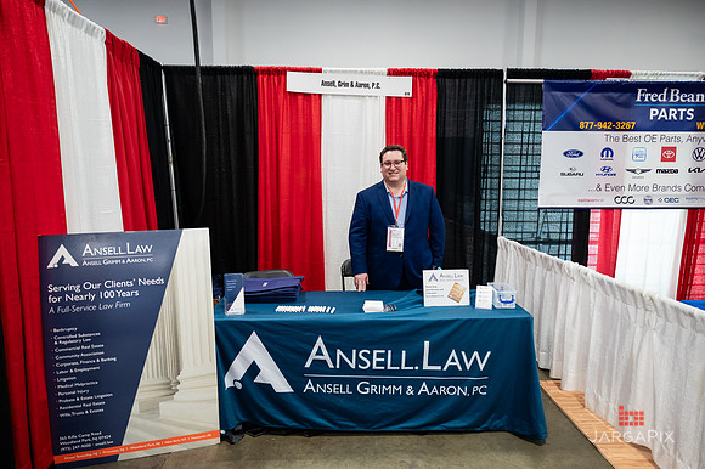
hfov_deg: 72.5
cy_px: 236
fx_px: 481
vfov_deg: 52.0
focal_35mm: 25
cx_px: 358
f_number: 3.2
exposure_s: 1/200
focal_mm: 24
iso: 2500
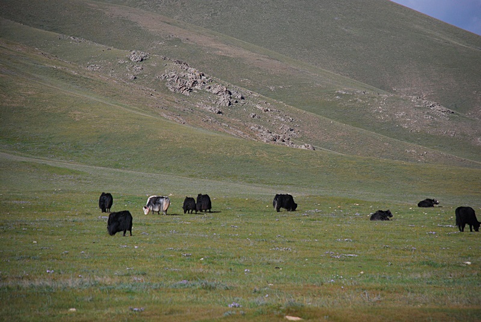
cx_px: 240
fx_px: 2710
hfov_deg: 10.1
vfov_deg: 6.8
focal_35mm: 202
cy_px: 161
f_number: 5.6
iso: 400
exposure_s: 1/2500
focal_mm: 135
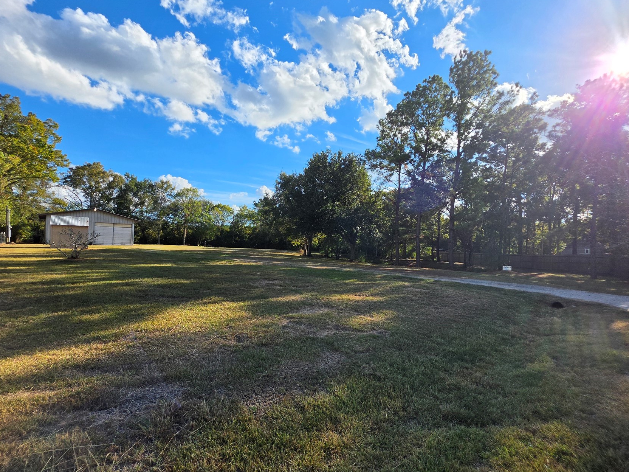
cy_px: 249
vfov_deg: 78.0
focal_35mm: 16
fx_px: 291
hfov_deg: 94.3
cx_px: 339
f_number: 1.9
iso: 32
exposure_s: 1/3001
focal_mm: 2.2
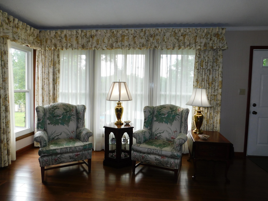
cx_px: 134
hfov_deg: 73.9
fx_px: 178
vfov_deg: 58.9
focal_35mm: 23
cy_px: 100
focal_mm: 4
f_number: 3
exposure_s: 1/125
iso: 125
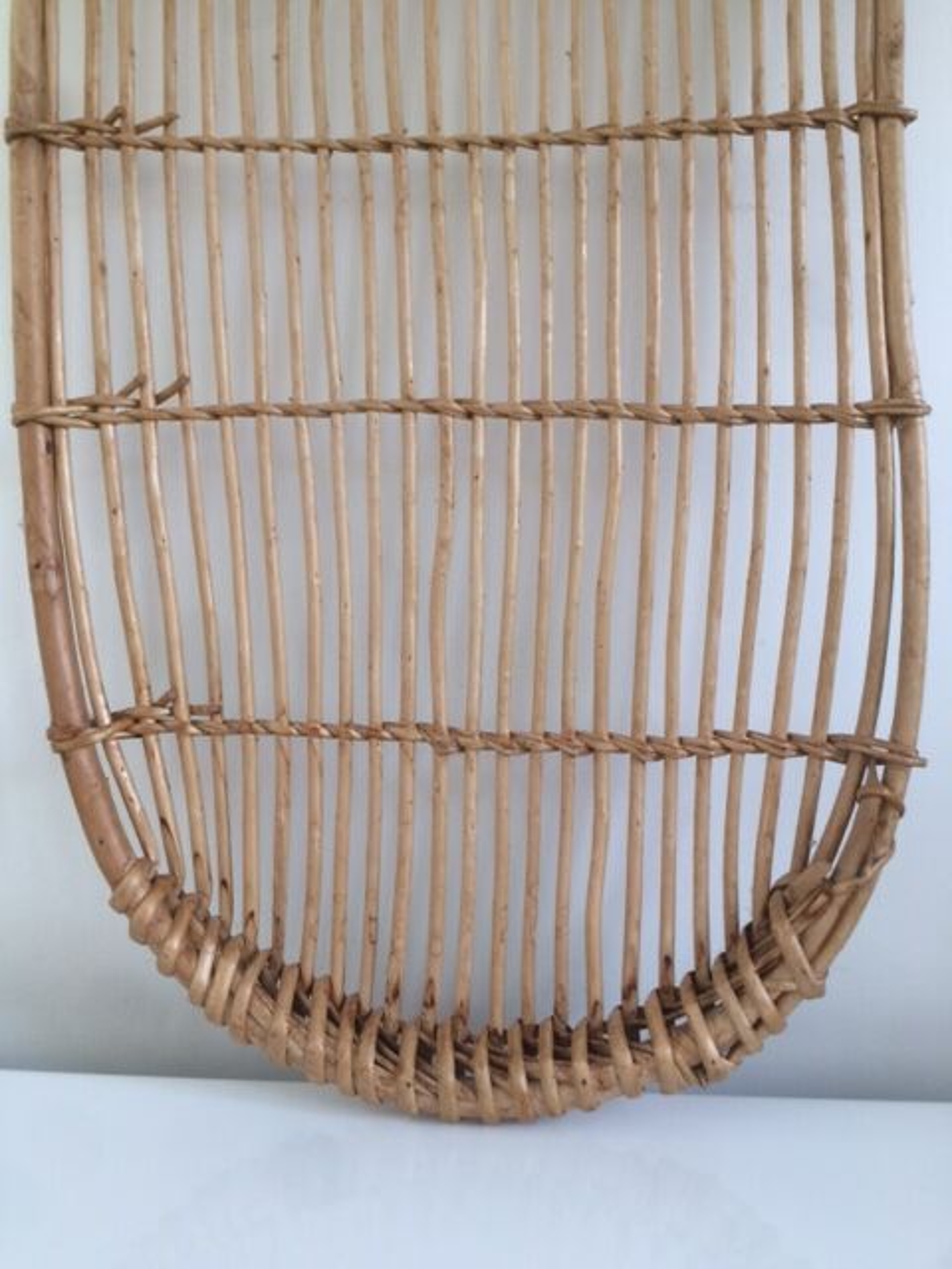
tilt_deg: -4.8
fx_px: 1063
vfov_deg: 61.7
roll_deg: +0.0
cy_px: 634
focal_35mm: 29
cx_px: 476
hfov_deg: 48.2
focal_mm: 4.15
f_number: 2.2
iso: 40
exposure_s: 1/33
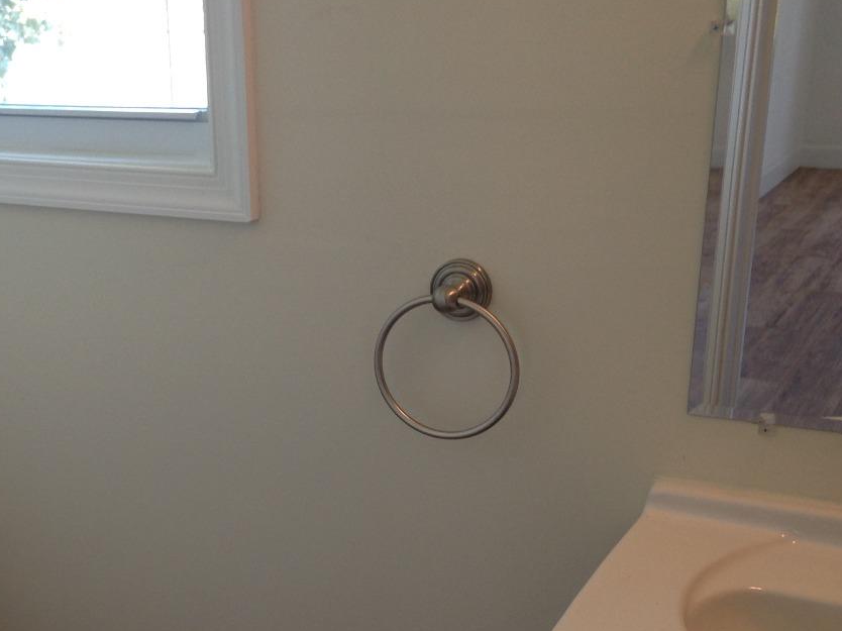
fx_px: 1386
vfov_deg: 25.4
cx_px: 202
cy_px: 468
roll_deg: +3.2
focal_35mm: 57
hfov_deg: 33.1
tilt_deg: -21.9
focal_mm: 4.12
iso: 50
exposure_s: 1/40
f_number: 2.4
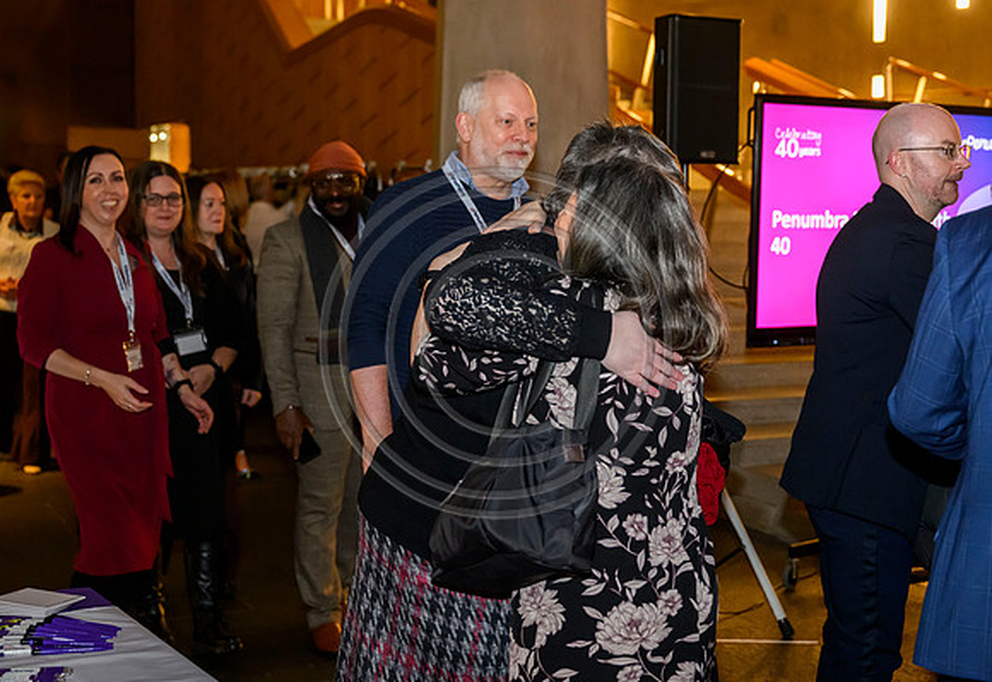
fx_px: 1602
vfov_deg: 24.0
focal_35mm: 58
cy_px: 305
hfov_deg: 34.4
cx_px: 565
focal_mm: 51
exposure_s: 1/125
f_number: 4
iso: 6400
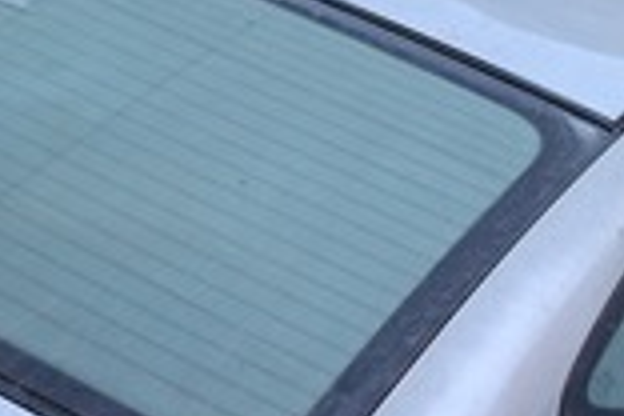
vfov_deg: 17.6
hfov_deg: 28.7
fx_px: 1213
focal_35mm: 70
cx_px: 390
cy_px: 610
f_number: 1.8
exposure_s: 1/50
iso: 250
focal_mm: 5.54
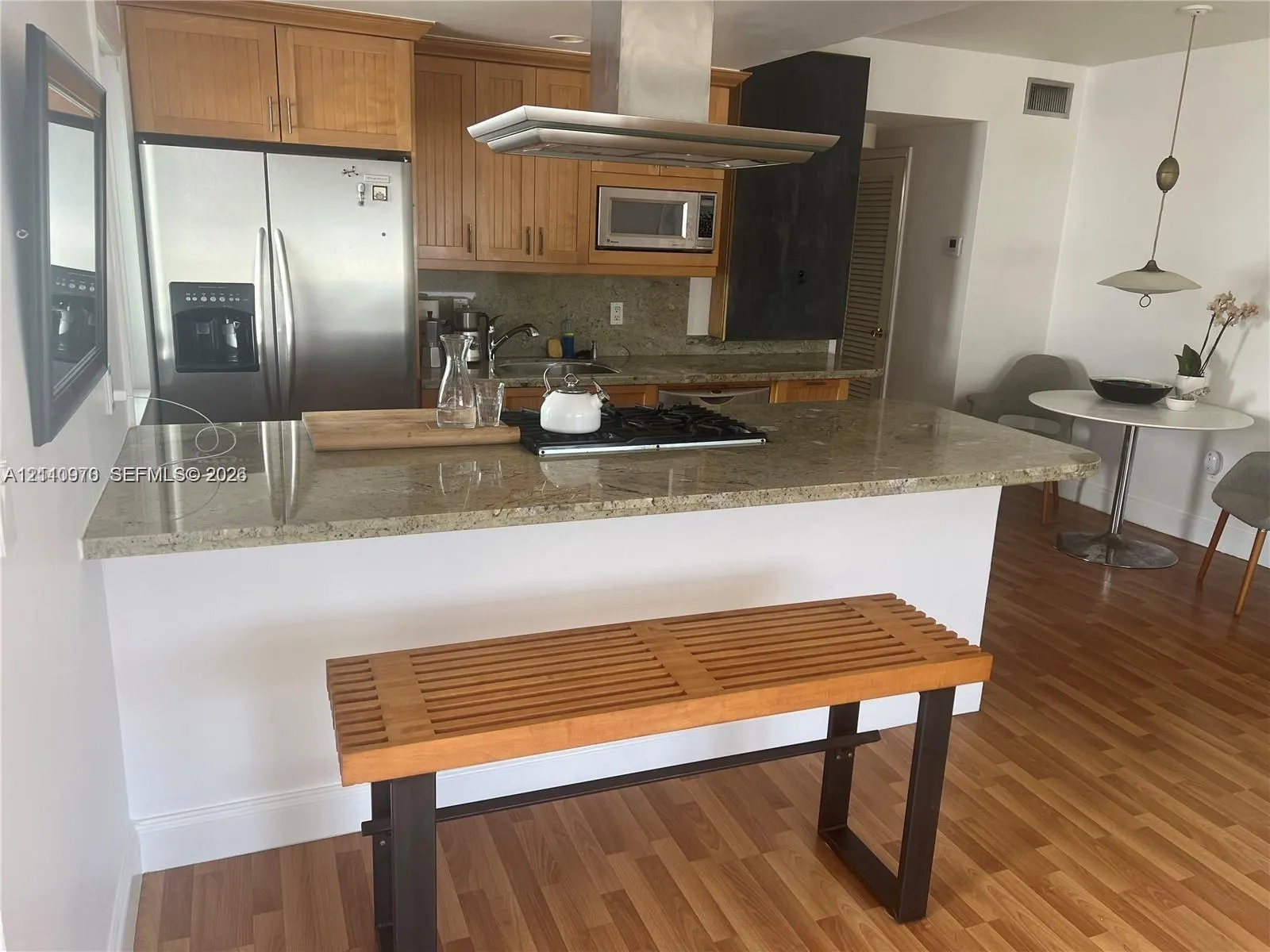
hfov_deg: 67.3
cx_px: 635
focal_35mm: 26
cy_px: 476
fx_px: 954
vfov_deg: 53.1
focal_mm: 5.7
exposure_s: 1/121
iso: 80
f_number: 1.5
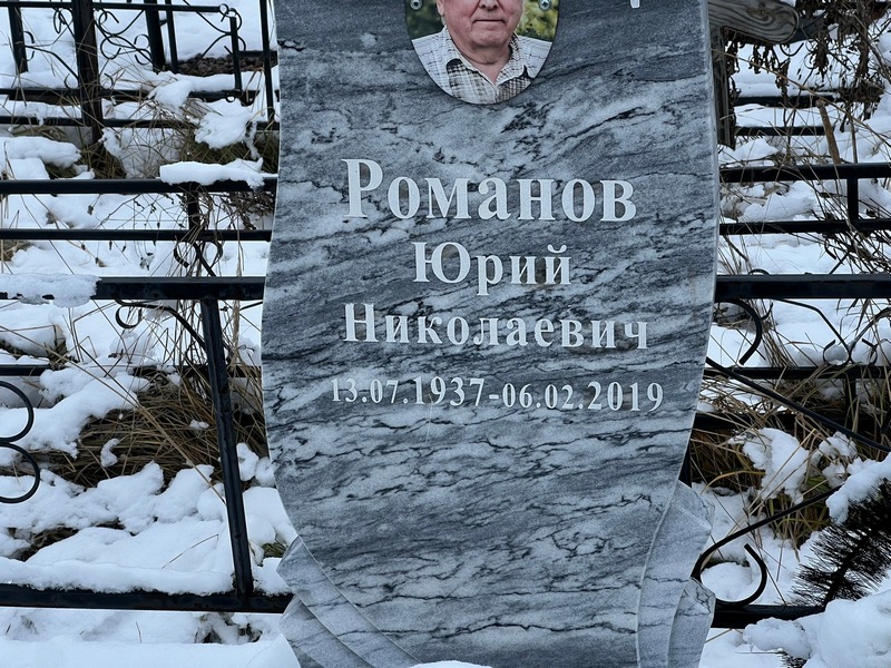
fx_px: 1982
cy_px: 334
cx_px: 446
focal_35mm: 77
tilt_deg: -16.7
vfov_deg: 19.1
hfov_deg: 25.3
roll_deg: +3.4
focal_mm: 9
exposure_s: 1/103
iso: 32
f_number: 2.8
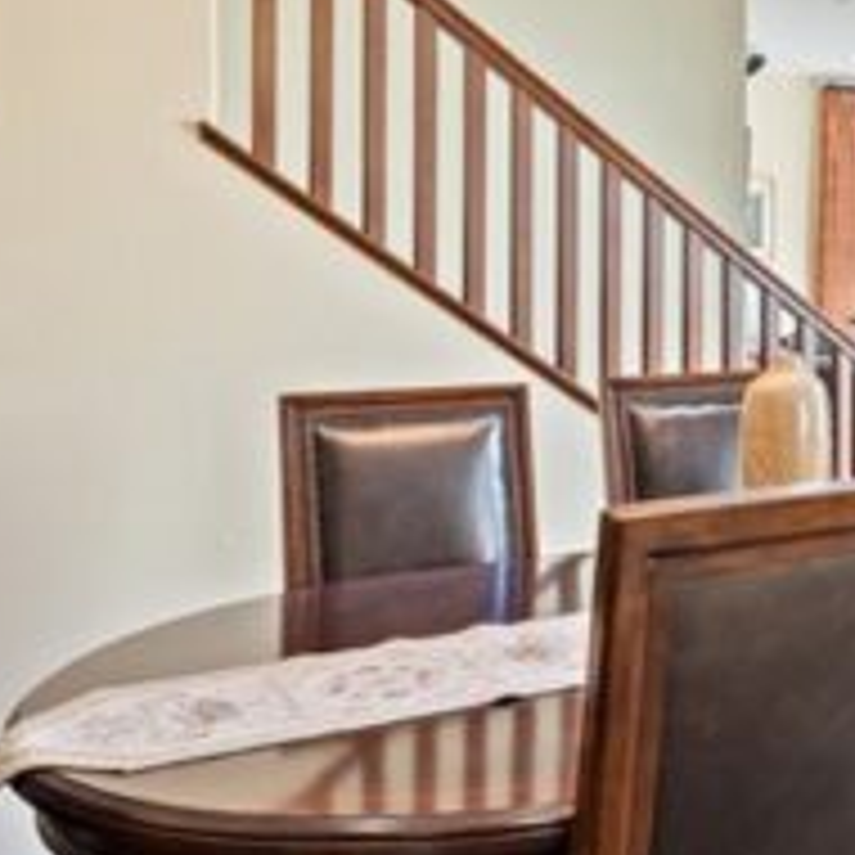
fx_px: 1341
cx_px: 864
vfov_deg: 35.1
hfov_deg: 32.4
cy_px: 306
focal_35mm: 48
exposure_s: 1/20
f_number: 5
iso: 1250
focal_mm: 14
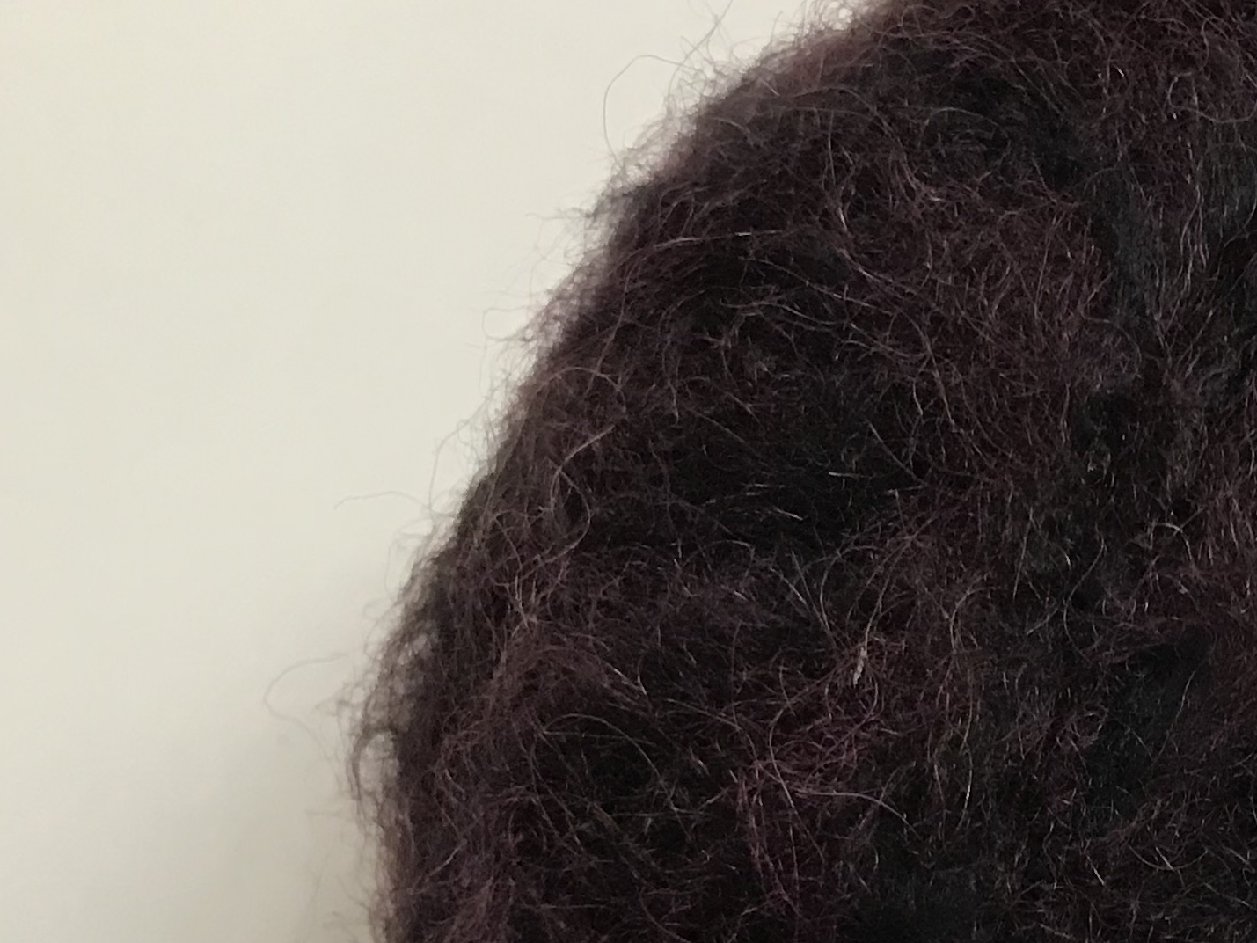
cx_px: 1410
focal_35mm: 79
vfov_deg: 18.4
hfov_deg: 23.1
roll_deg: -2.2
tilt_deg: -2.1
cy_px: 846
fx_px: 2869
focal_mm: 3.99
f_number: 1.8
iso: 64
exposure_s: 1/17
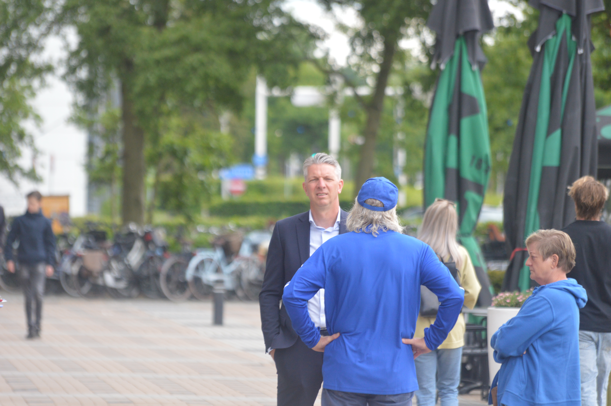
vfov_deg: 3.8
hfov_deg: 5.7
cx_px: 306
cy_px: 203
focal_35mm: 360
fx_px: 6105
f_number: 5.3
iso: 720
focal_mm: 240
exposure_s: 1/500
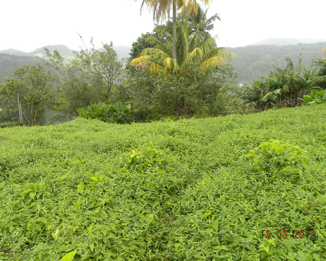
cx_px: 157
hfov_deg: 62.2
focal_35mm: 28
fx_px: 270
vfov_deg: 51.5
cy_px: 128
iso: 64
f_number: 4
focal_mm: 4.6
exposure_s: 1/122
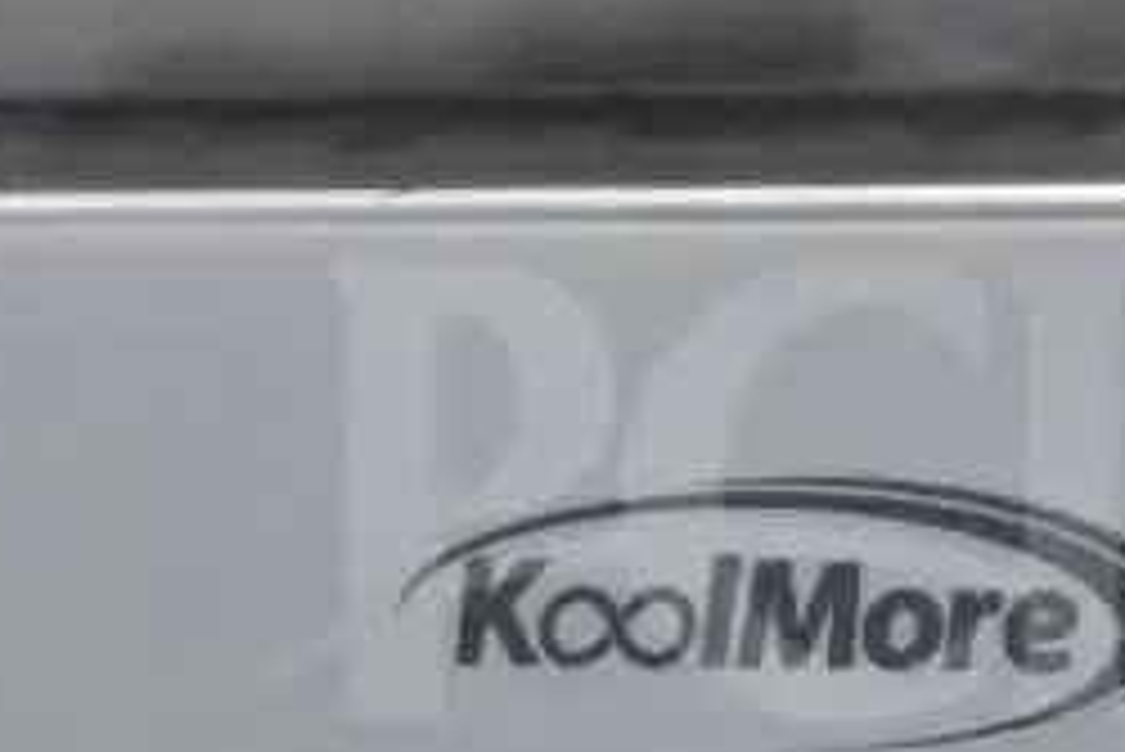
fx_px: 6291
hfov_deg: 10.2
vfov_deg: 6.8
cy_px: 619
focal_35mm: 201
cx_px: 729
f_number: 5.6
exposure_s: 1/100
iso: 14400
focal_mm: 55
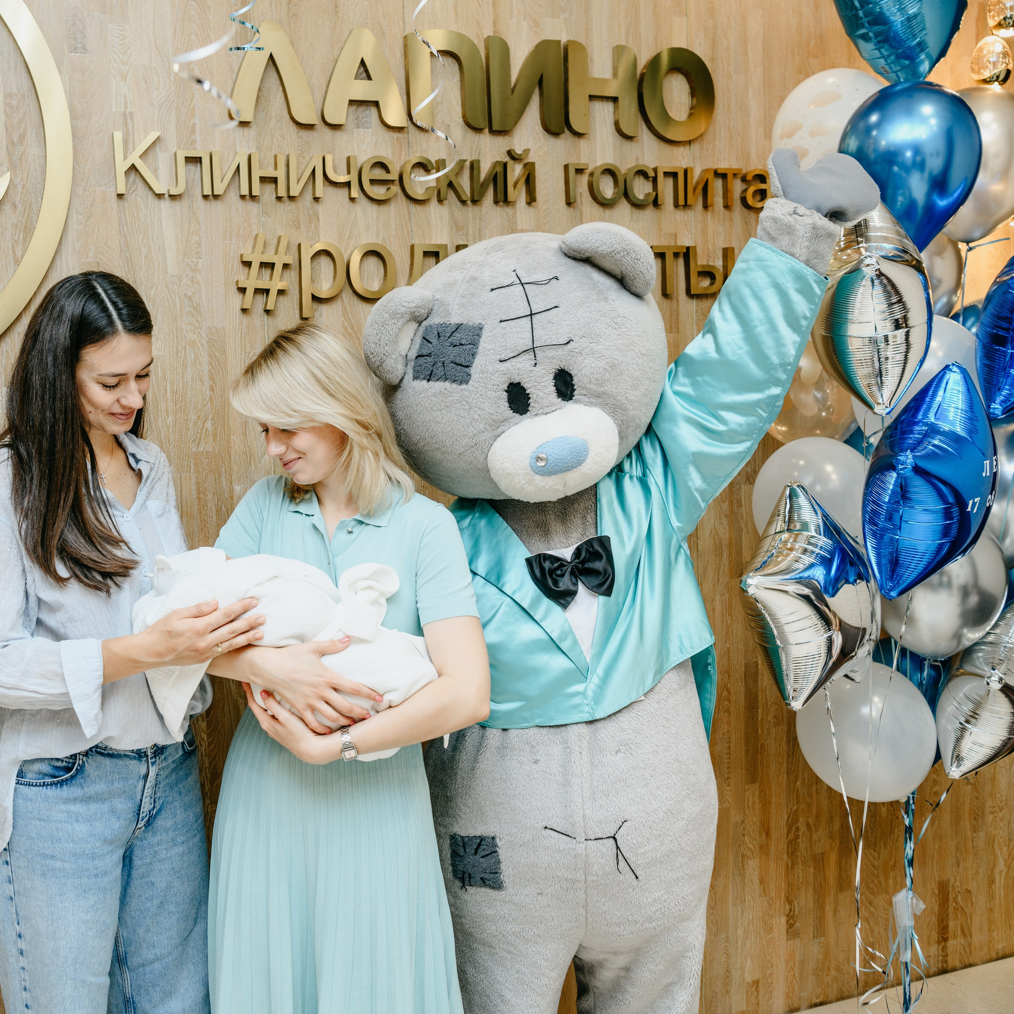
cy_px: 520
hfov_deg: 42.3
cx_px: 351
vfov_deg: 42.8
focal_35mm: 39
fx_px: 1293
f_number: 4
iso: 250
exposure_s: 1/160
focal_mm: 29
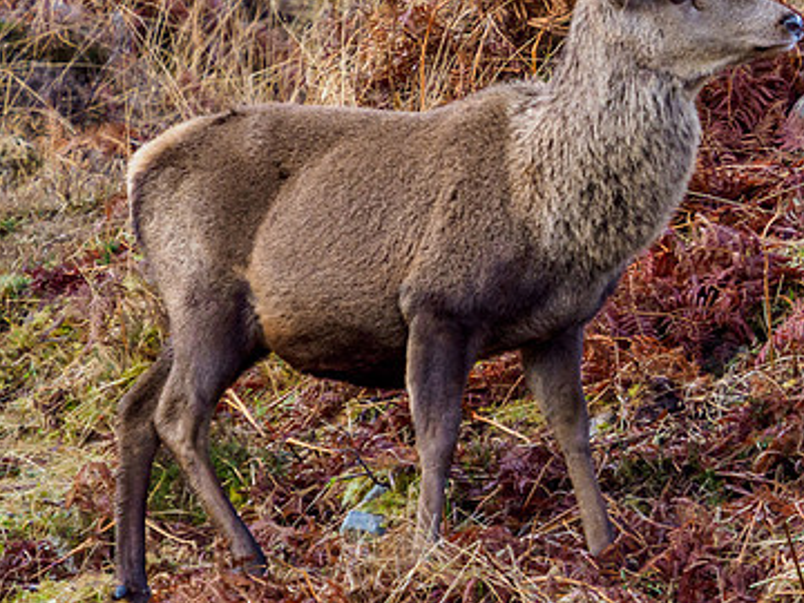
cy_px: -4
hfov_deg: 2.8
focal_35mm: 707
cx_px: 684
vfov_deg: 2.1
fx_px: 16421
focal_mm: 164
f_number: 5.6
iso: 1250
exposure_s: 1/200
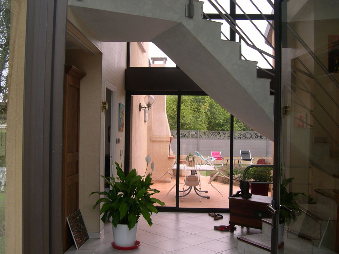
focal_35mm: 38
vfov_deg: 37.7
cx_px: 170
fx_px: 372
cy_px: 127
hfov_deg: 49.0
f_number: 2.8
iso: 100
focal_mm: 8
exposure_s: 1/81.6
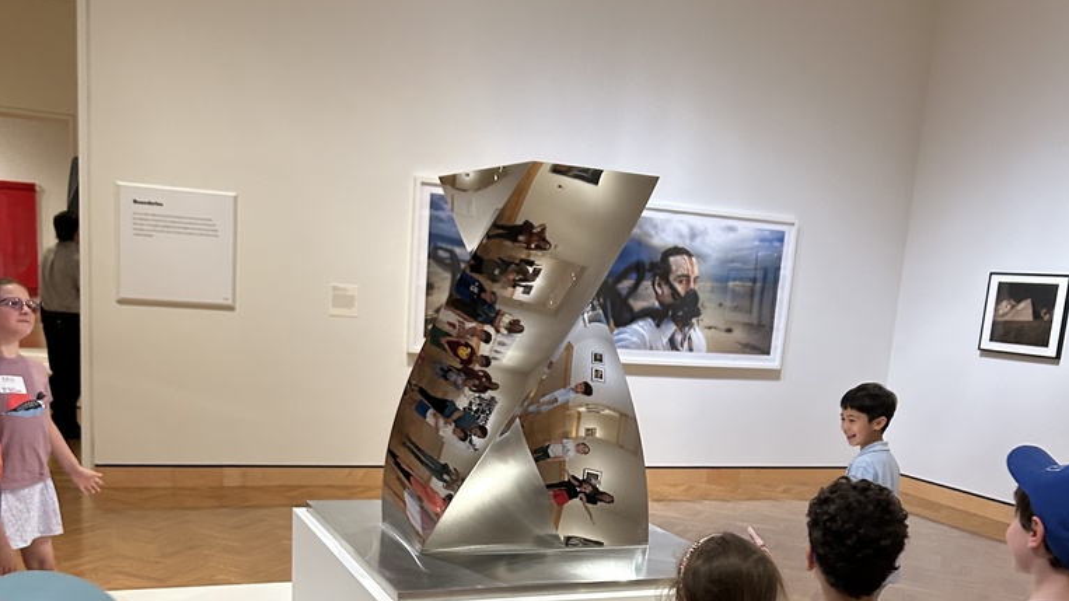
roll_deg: -3.4
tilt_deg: -10.3
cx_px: 537
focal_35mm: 38
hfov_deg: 52.8
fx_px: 1077
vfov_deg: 30.2
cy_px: 511
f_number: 1.5
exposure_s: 1/60
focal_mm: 5.7
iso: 250
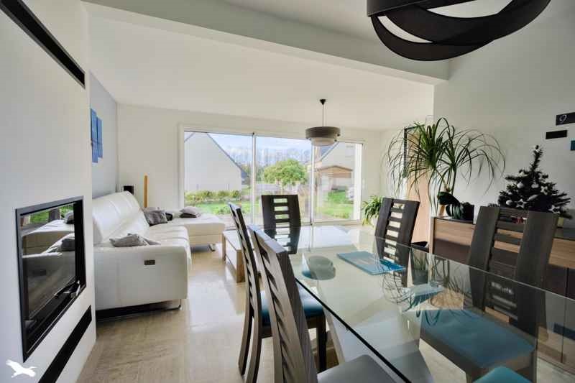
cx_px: 288
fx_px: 255
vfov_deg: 73.7
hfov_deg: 96.7
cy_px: 192
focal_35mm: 16
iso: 800
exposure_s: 1/1000
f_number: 8
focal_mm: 16
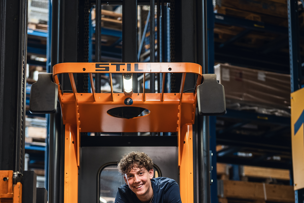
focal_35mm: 98
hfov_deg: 20.8
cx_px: 142
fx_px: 827
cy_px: 186
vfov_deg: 13.8
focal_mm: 50
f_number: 1.8
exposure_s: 1/160
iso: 320
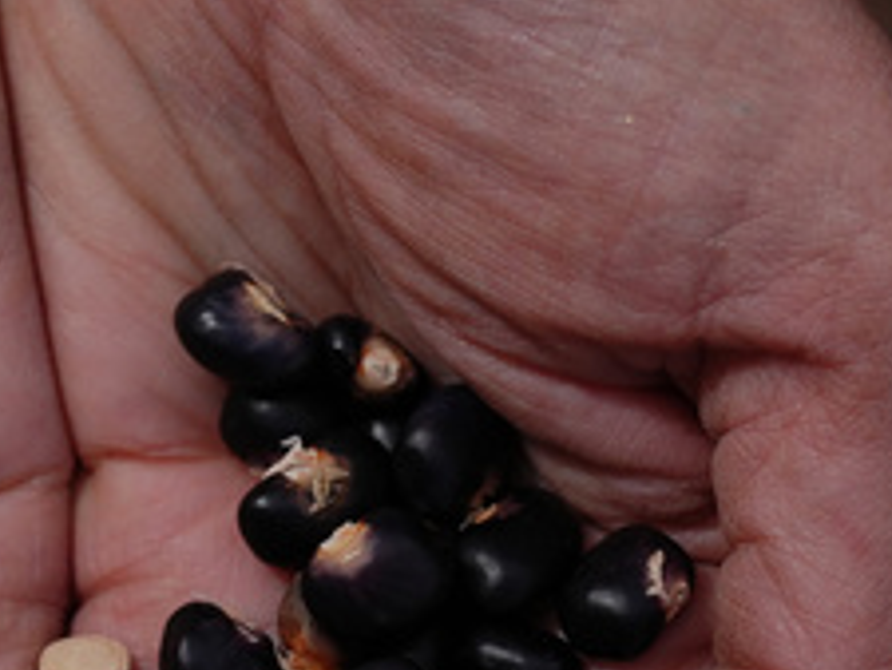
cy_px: 618
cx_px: 63
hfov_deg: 9.0
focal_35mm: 219
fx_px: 5646
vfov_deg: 6.8
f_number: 4
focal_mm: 50
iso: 400
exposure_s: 1/6400
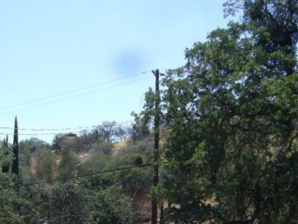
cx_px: 126
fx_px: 508
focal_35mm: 59
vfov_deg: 24.6
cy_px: 166
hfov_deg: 32.6
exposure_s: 1/400
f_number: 5.6
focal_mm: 5.8
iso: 100
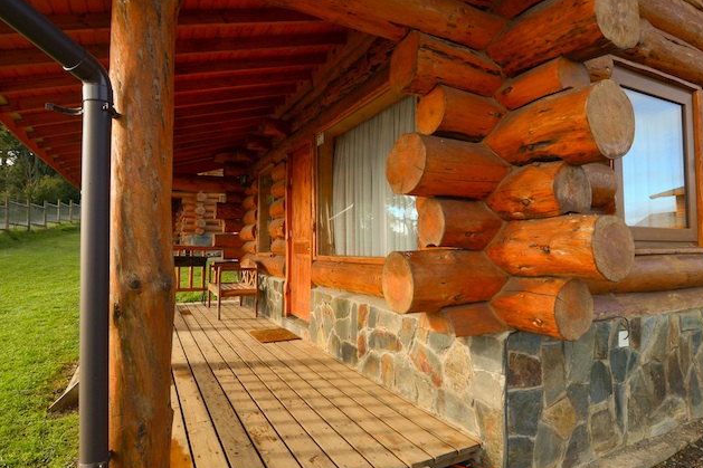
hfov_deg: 83.9
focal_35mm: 20
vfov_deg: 61.9
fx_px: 390
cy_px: 220
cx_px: 373
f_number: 8
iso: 250
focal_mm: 12
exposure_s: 1/200
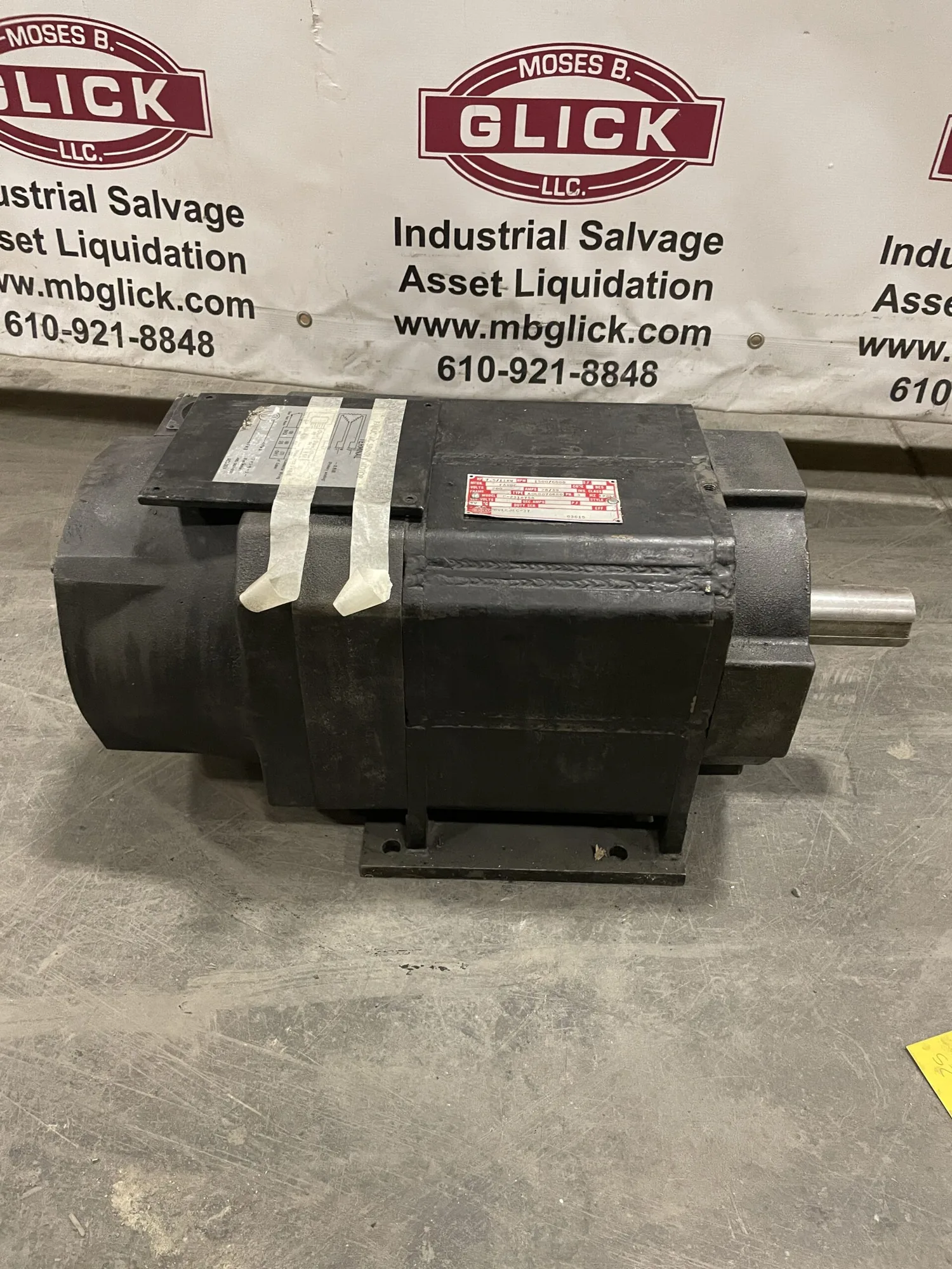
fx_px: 953
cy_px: 634
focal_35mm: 26
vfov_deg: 67.3
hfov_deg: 53.1
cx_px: 476
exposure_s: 1/60
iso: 500
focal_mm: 4.2
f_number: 1.6
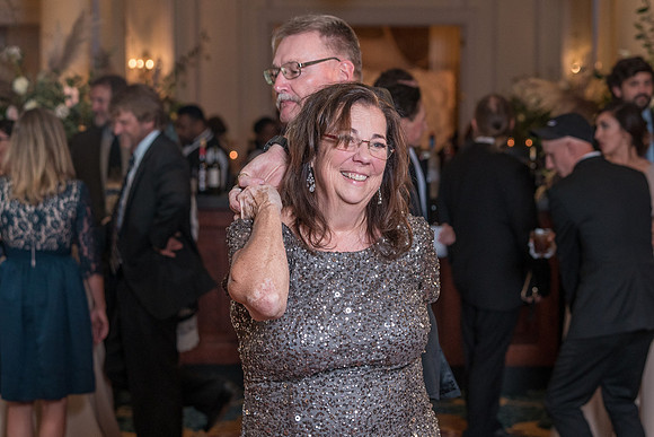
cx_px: 404
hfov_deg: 22.7
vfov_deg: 15.3
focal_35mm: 90
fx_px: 1627
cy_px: 244
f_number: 4
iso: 2000
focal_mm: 70
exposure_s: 1/200
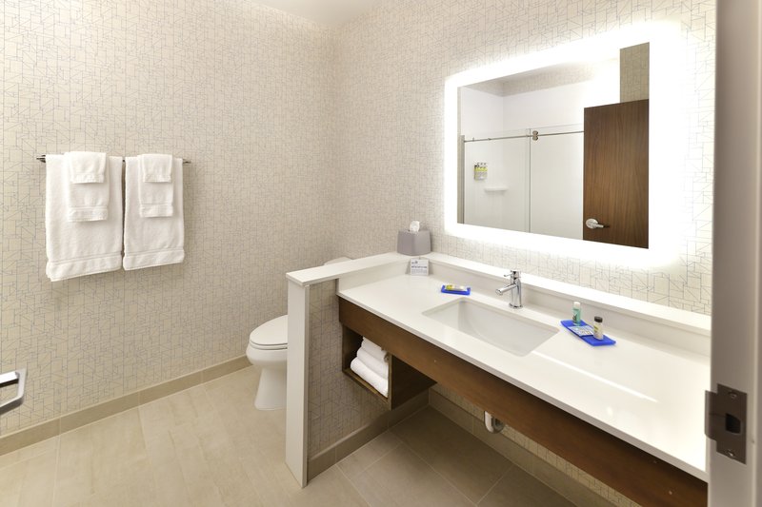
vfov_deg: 81.2
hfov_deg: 104.3
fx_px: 296
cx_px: 381
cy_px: 254
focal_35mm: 14
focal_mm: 14
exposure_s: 1/200
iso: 640
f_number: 5.6
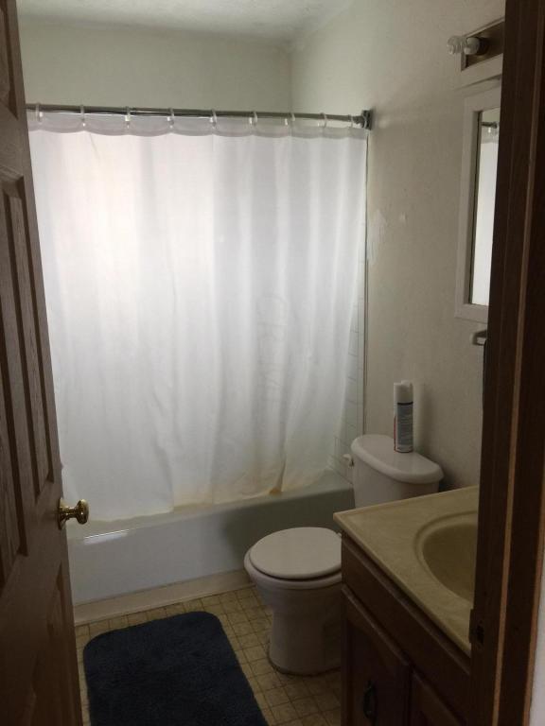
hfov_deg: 48.2
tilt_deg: -11.7
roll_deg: +0.7
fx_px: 609
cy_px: 363
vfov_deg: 61.7
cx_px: 272
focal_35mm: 29
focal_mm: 4.15
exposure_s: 1/30
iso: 40
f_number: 2.2
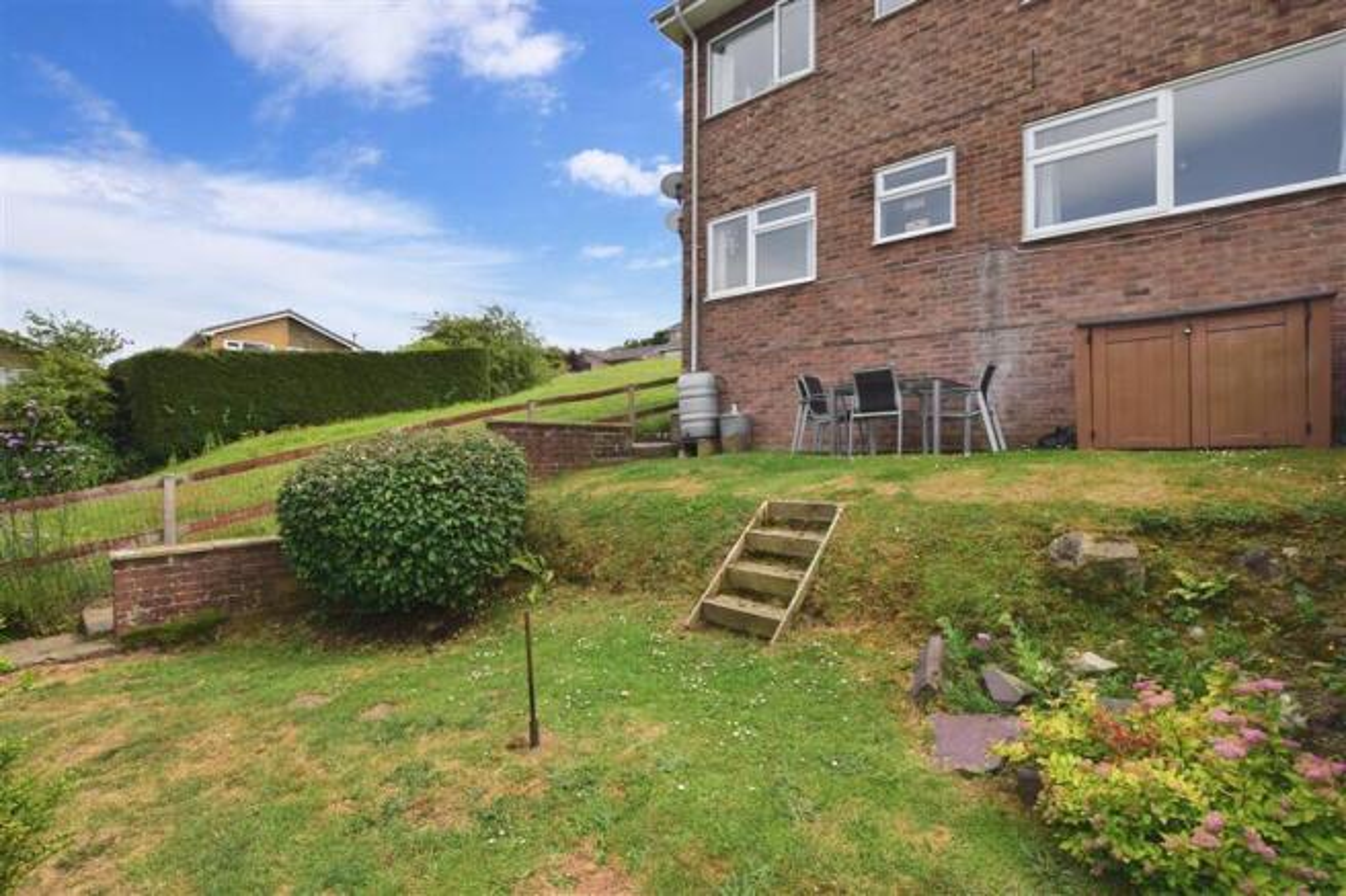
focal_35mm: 15
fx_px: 561
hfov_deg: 100.4
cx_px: 673
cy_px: 448
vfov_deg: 77.3
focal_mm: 10
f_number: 20
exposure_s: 1/200
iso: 400
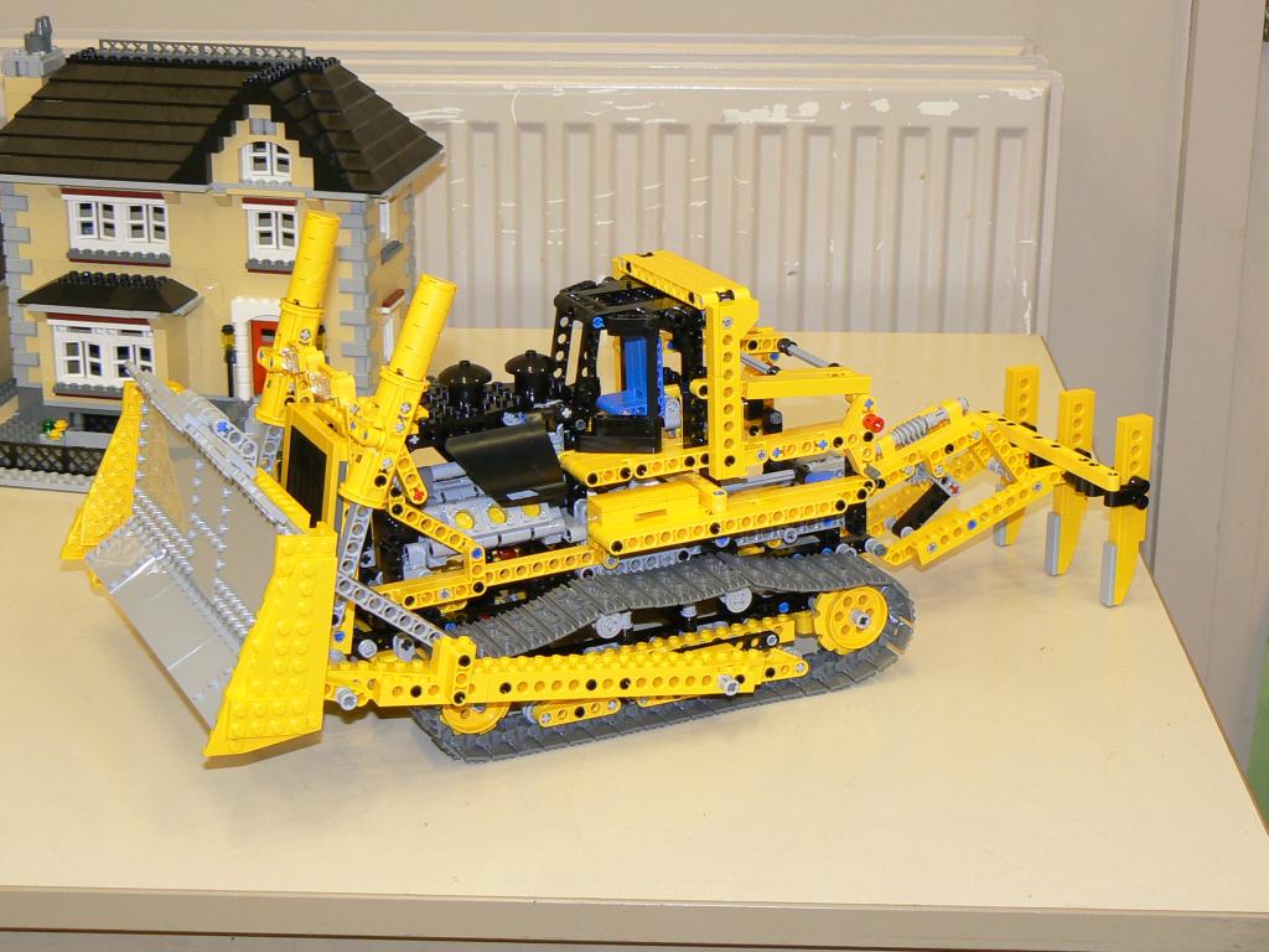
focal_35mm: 68
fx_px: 2493
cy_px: 476
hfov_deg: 28.6
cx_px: 634
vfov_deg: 21.6
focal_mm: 9.3
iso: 100
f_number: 3.2
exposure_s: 1/13
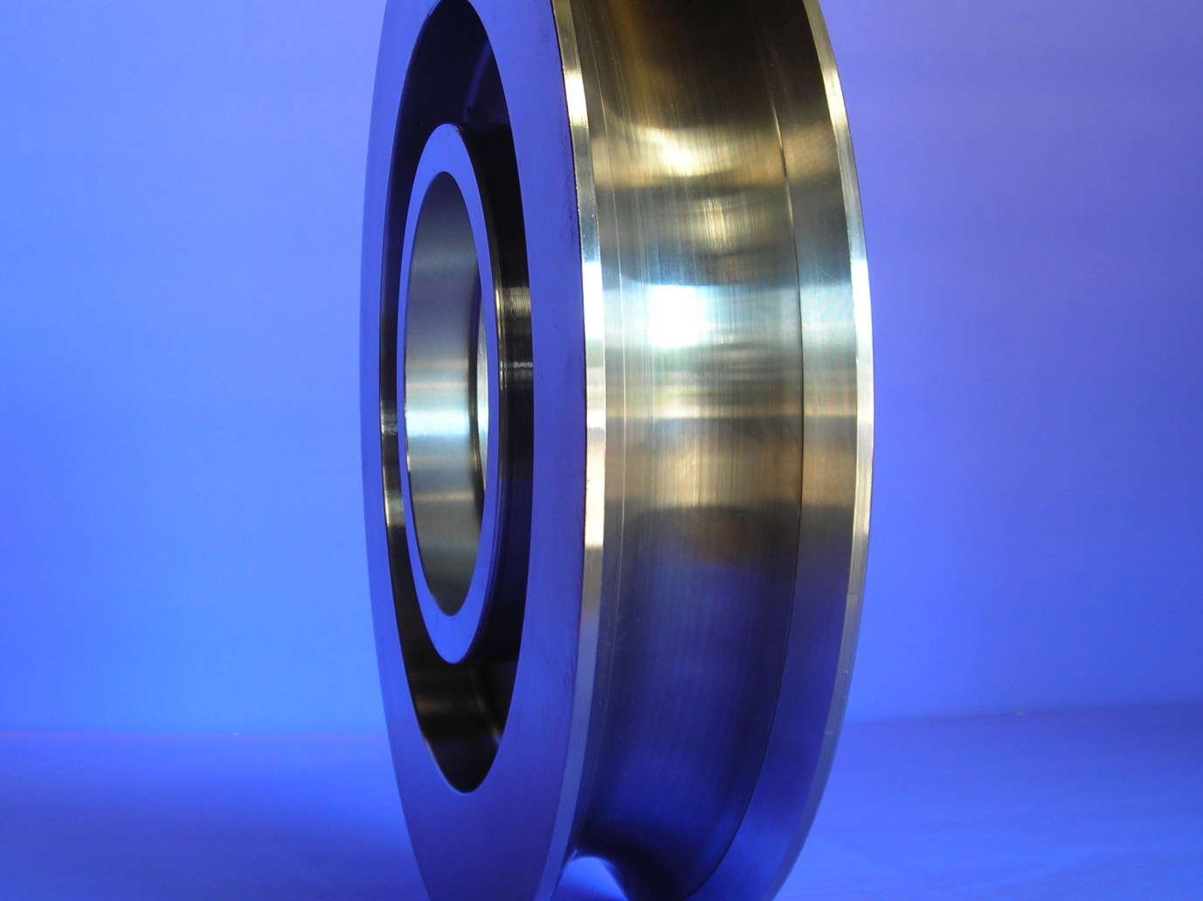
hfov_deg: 36.2
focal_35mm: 53
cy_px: 398
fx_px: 1841
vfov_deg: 27.5
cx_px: 615
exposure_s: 1/21.3
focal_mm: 6.3
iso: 50
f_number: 3.2
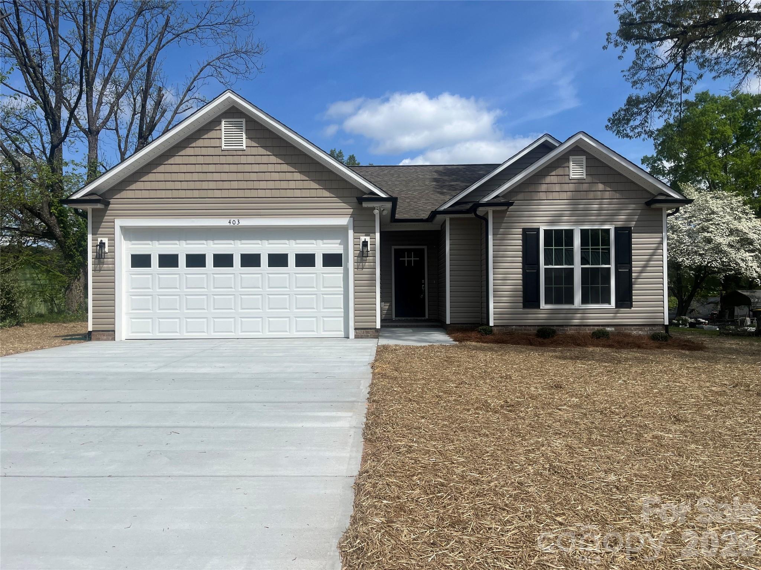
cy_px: 285
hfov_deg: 67.3
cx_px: 380
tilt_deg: +0.6
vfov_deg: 53.1
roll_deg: +0.7
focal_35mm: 26
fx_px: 572
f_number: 1.6
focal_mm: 5.1
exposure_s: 1/5848
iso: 50
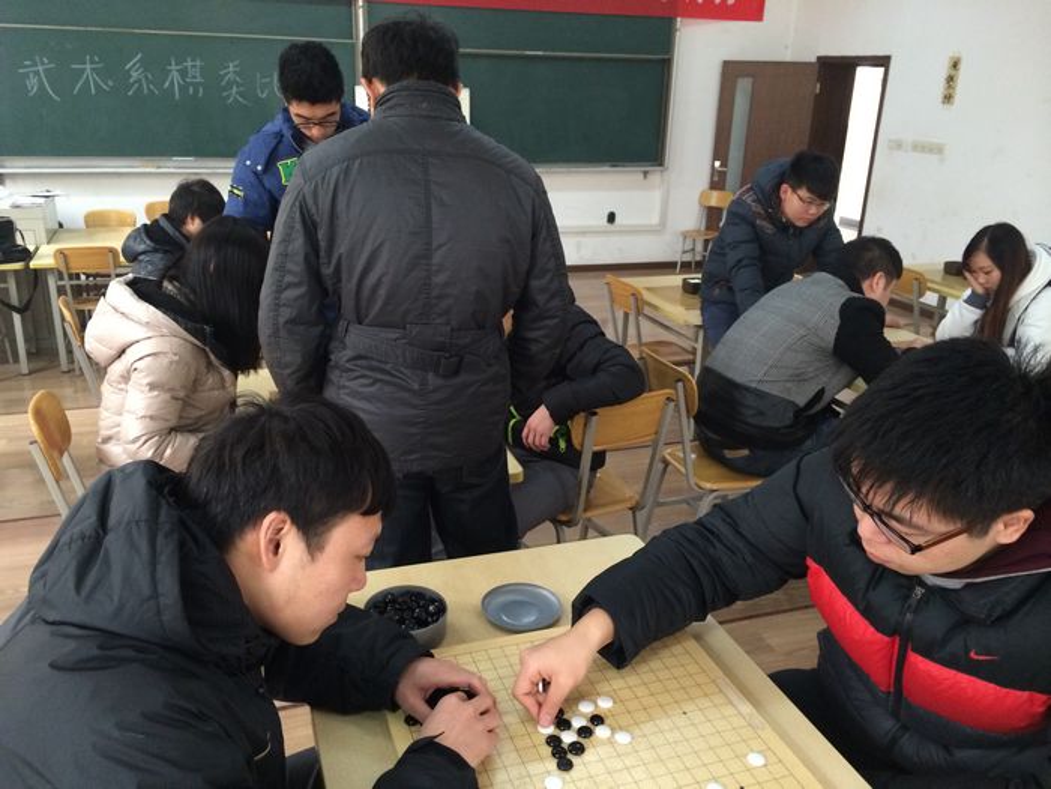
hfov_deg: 60.0
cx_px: 526
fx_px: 911
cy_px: 394
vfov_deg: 46.8
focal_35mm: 30
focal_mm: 4.12
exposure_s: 1/24
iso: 320
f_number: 2.2
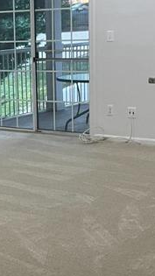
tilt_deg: -11.6
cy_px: 179
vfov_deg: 21.9
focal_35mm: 97
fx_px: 709
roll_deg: +2.0
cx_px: -18
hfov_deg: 12.3
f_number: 1.6
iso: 80
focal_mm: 4.2
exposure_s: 1/60
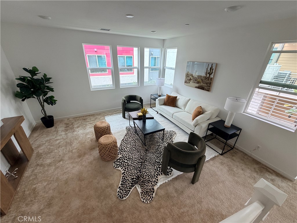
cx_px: 148
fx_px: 120
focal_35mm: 14
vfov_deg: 85.7
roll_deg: -1.1
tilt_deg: -24.7
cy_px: 112
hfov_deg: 102.1
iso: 125
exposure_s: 1/121
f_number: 2.2
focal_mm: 2.22
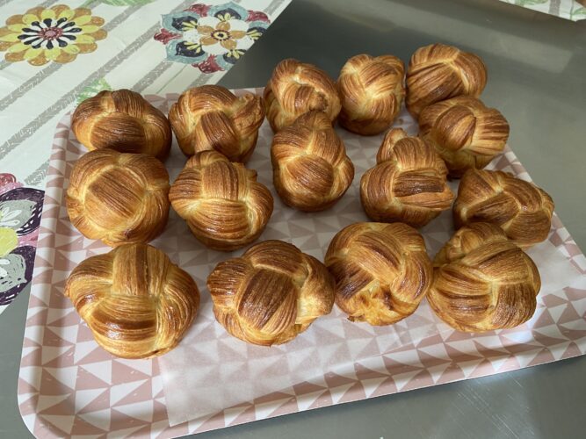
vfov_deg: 53.0
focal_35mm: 26
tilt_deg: -52.9
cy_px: 220
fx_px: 440
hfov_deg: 67.3
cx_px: 293
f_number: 1.8
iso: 125
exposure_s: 1/69
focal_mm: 4.25
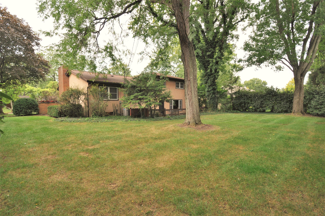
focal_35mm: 17
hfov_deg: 92.5
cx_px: 162
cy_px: 108
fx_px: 156
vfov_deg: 69.5
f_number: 5.6
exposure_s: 1/125
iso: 200
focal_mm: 11.5
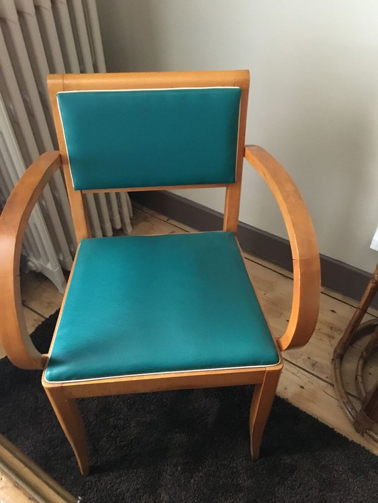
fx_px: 422
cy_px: 252
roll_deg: +0.2
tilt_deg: -43.9
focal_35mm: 29
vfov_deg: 61.7
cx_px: 189
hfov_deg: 48.2
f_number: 2.2
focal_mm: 4.15
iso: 320
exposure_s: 1/17
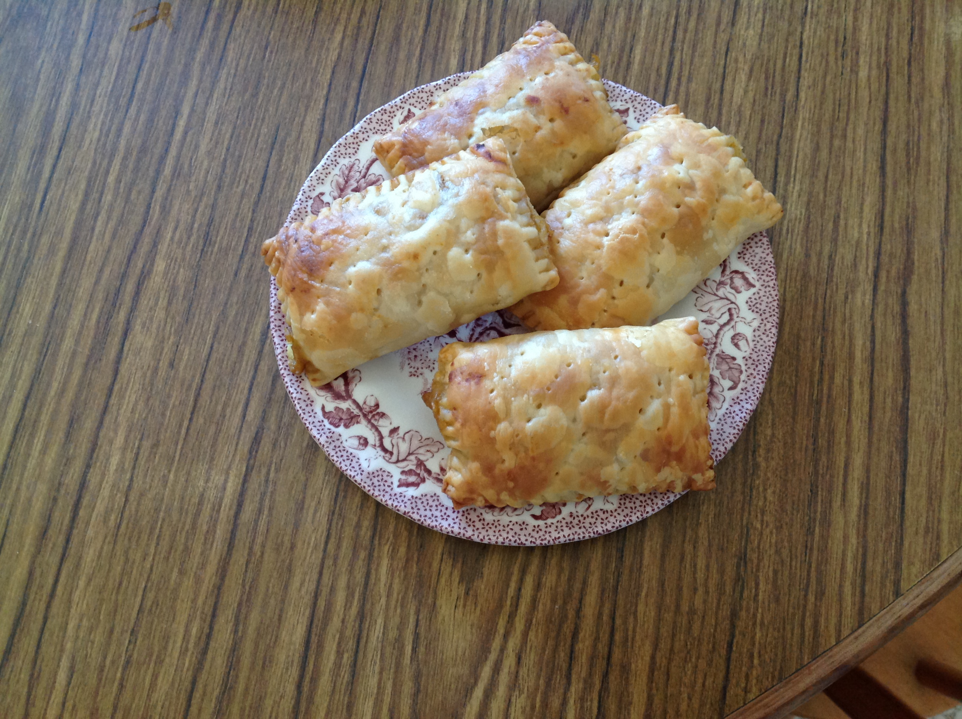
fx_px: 971
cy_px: 360
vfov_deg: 40.6
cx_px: 481
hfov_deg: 52.7
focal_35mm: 35
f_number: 2.4
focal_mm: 4.28
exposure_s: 1/15
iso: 125
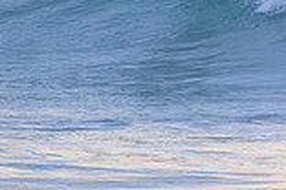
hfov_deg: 0.7
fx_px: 23649
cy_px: -114
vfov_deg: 0.5
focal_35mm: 2977
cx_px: 502
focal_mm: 800
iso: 3200
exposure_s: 1/125
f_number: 11
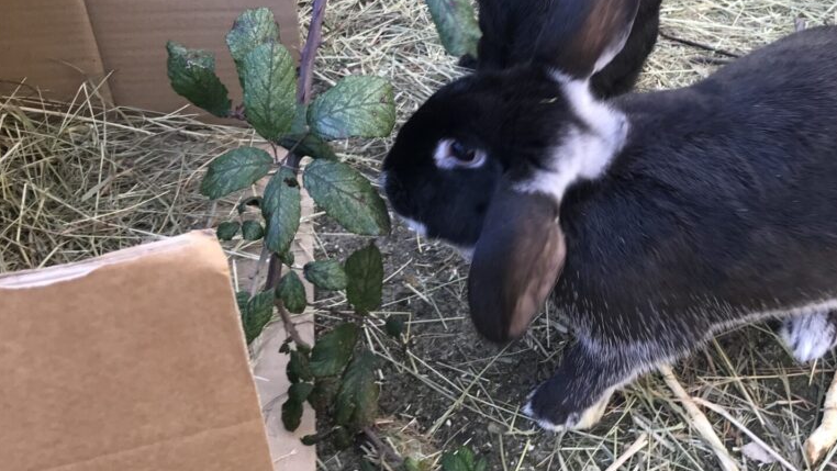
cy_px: 111
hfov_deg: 48.8
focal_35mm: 41
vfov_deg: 28.5
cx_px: 537
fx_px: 910
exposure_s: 1/50
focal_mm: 3.99
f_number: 1.8
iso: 25
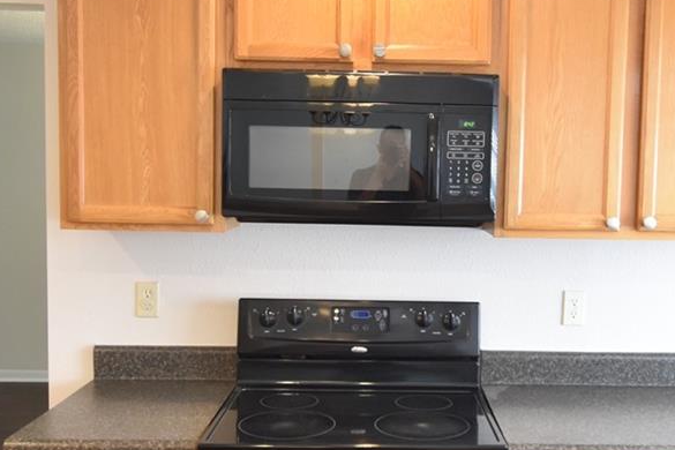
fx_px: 769
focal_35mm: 41
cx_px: 418
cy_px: 228
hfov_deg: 47.0
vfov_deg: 32.6
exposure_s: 1/60
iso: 900
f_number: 3.5
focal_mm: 10
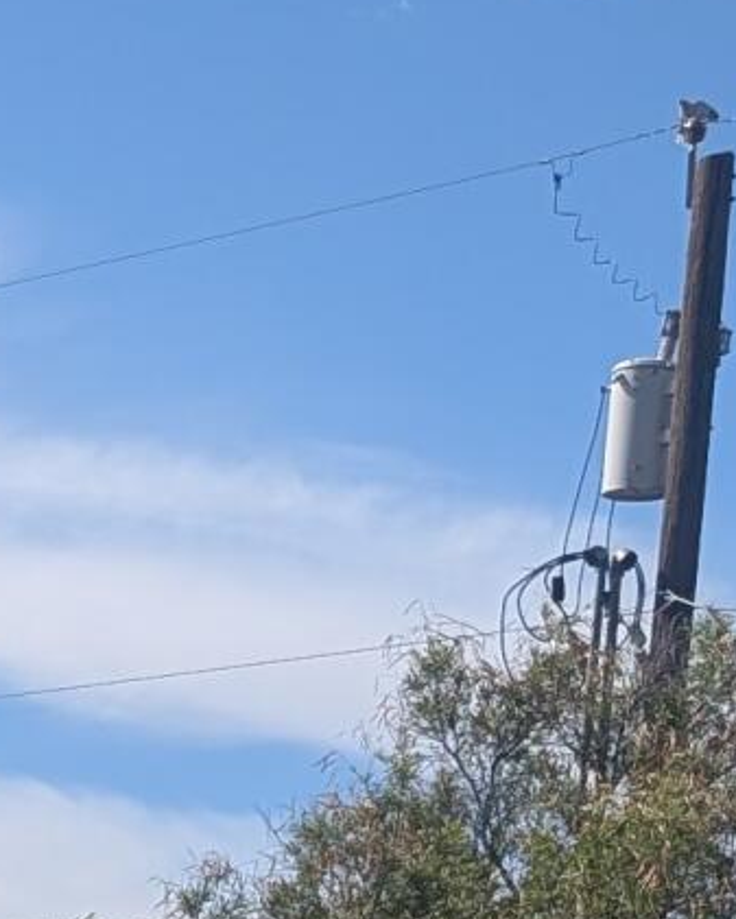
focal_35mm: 167
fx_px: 4546
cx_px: -1190
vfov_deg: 10.7
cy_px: 1735
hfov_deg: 8.3
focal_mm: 6.9
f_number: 1.68
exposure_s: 1/1497
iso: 20
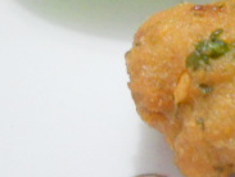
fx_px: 973
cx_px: 375
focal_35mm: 143
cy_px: -47
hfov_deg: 12.9
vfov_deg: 10.2
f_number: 3.1
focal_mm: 6.72
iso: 640
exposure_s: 1/8
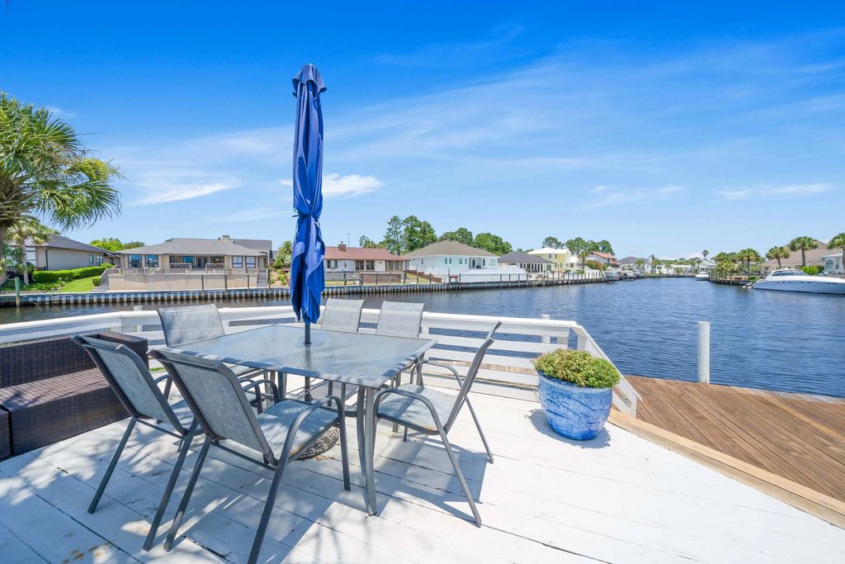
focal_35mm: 12
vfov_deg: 90.0
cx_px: 422
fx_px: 282
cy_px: 282
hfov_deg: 112.6
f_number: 10
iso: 100
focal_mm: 12
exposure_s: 1/200
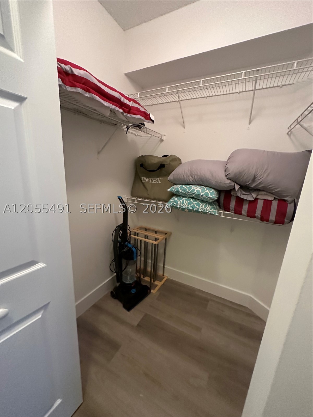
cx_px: 156
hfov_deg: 85.7
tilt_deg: -14.8
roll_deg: -2.8
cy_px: 208
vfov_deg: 102.1
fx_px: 169
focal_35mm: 14
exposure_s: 1/60
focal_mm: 2.22
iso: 800
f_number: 2.2
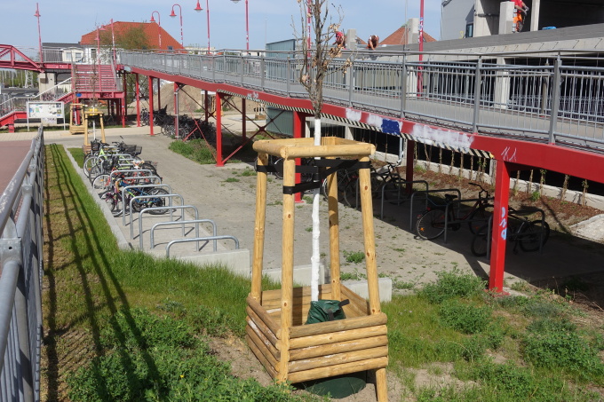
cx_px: 302
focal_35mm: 38
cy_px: 201
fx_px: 637
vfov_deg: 35.0
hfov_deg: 50.7
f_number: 5.6
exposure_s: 1/800
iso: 125
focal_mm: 13.92
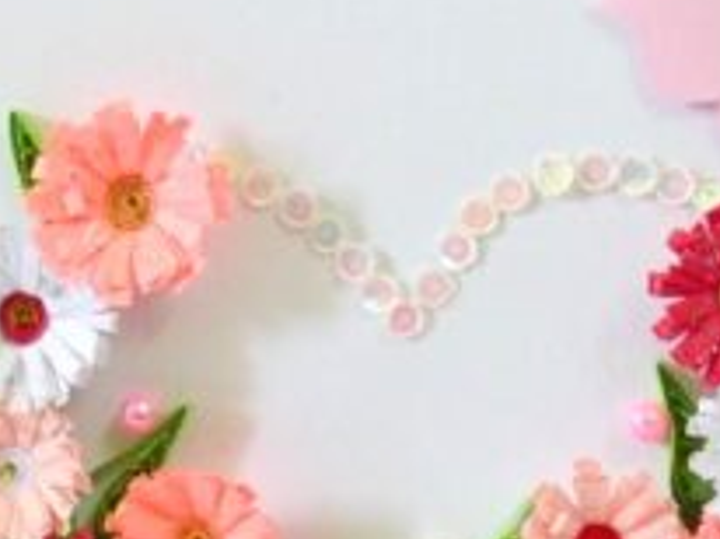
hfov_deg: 19.3
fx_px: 2119
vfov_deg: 14.3
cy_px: 508
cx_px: 419
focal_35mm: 102
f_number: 2.8
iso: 400
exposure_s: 1/60
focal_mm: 6.3
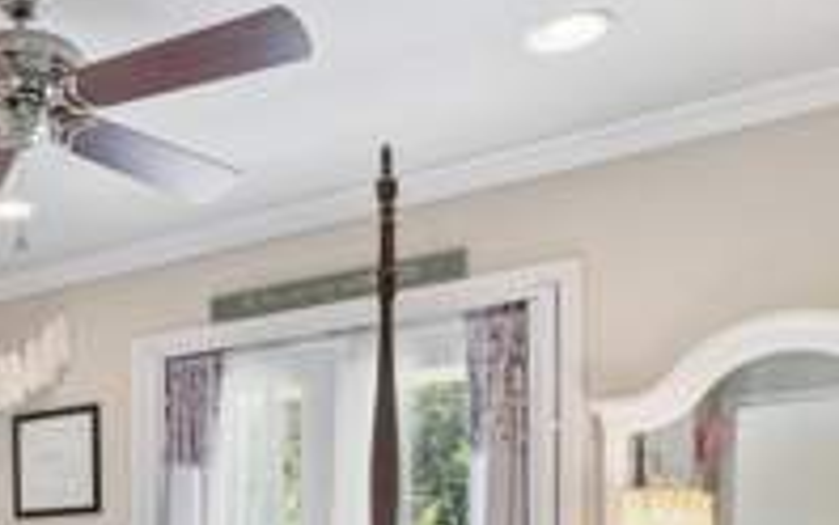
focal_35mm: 42
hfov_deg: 41.0
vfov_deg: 27.9
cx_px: -4
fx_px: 961
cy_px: 576
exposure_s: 1/4
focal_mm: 17
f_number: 8
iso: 250
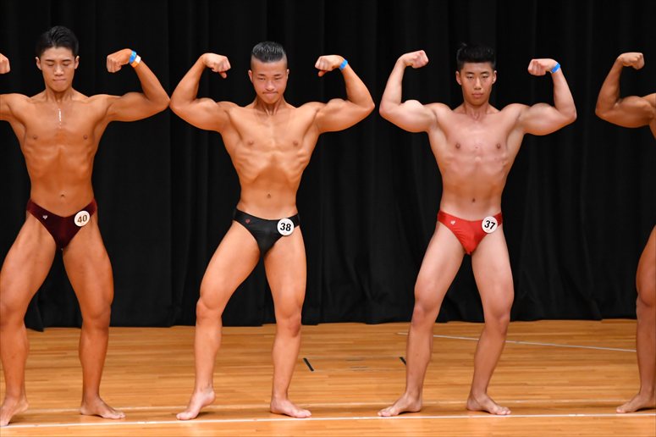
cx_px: 328
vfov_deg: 4.8
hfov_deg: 7.2
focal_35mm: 285
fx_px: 5191
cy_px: 218
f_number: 5.6
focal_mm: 190
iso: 4000
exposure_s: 1/400
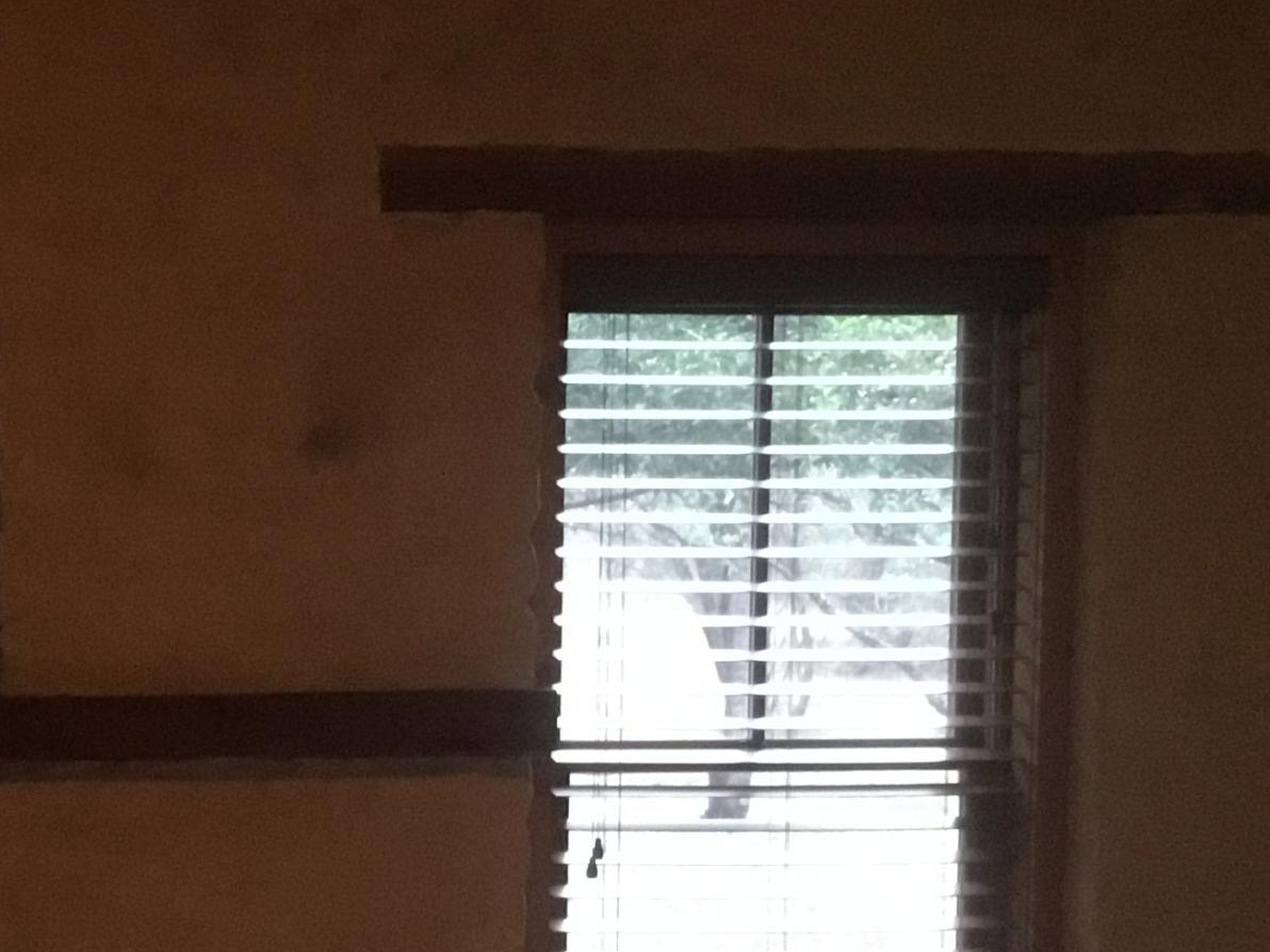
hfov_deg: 23.1
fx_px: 2862
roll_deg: -0.3
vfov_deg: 18.7
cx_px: -217
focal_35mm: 78
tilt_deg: -4.2
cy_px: 769
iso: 320
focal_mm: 3.3
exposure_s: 1/15
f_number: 2.4
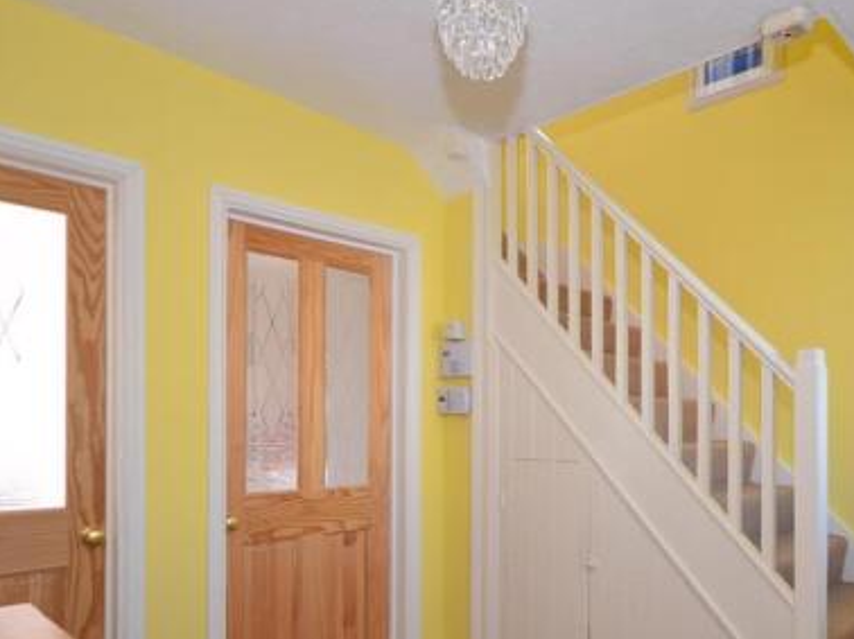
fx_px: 616
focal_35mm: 25
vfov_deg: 54.1
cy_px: 406
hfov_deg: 68.6
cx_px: 520
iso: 200
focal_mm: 10
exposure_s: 1/15
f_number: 5
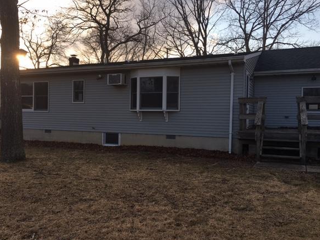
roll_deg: -0.6
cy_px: 122
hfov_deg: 56.8
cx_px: 149
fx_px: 296
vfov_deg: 44.2
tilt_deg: +0.6
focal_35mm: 32
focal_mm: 4.15
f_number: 2.2
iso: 25
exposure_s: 1/460
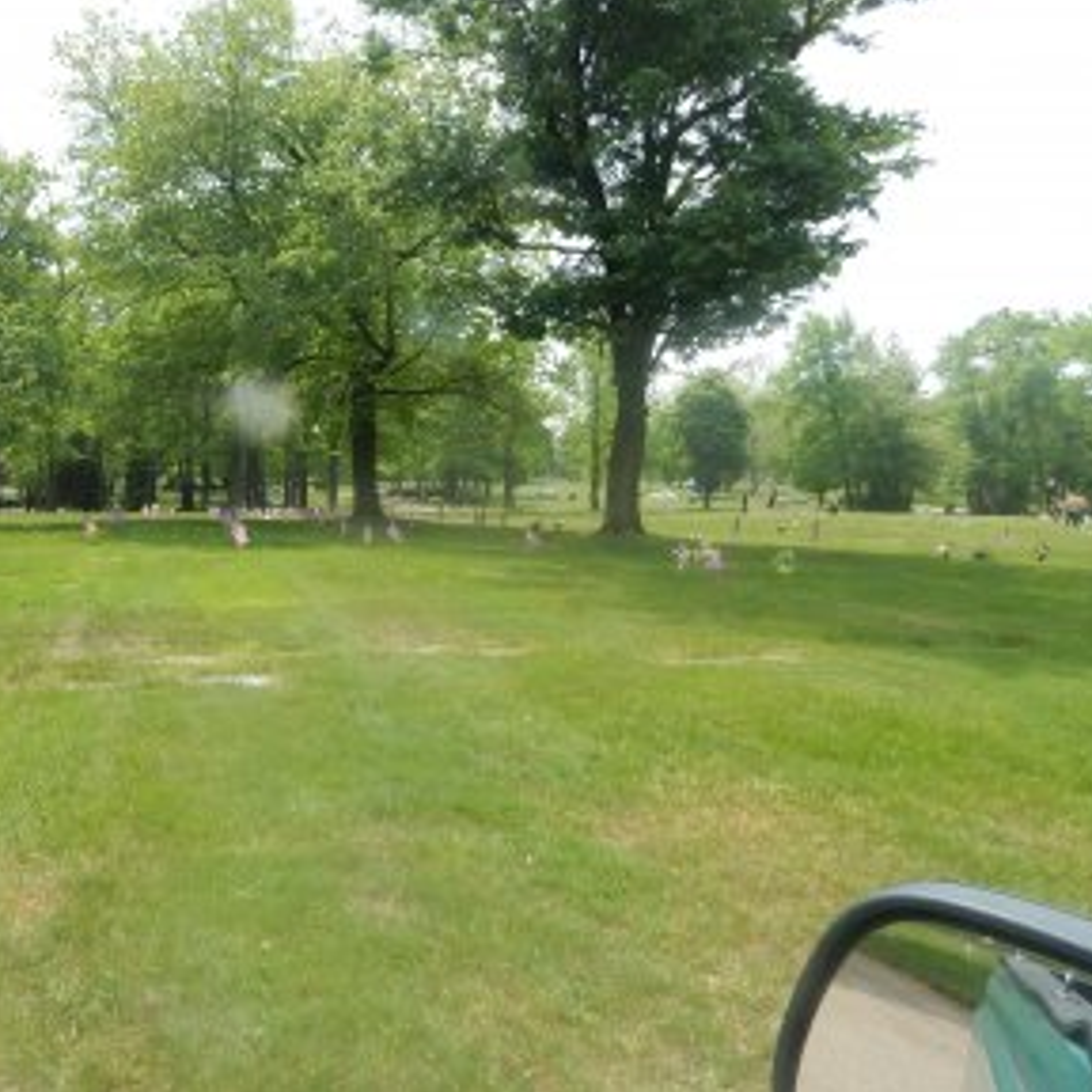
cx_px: 353
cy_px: 531
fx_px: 964
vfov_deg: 59.1
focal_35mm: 27
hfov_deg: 57.6
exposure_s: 1/1000
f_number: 3
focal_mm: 4
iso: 125
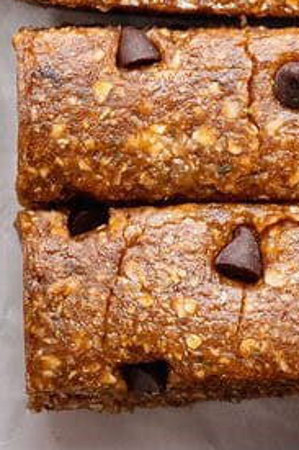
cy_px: 453
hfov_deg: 3.5
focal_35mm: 391
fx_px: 4877
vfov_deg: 5.3
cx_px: 520
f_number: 11
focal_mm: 70
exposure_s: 1/200
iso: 640
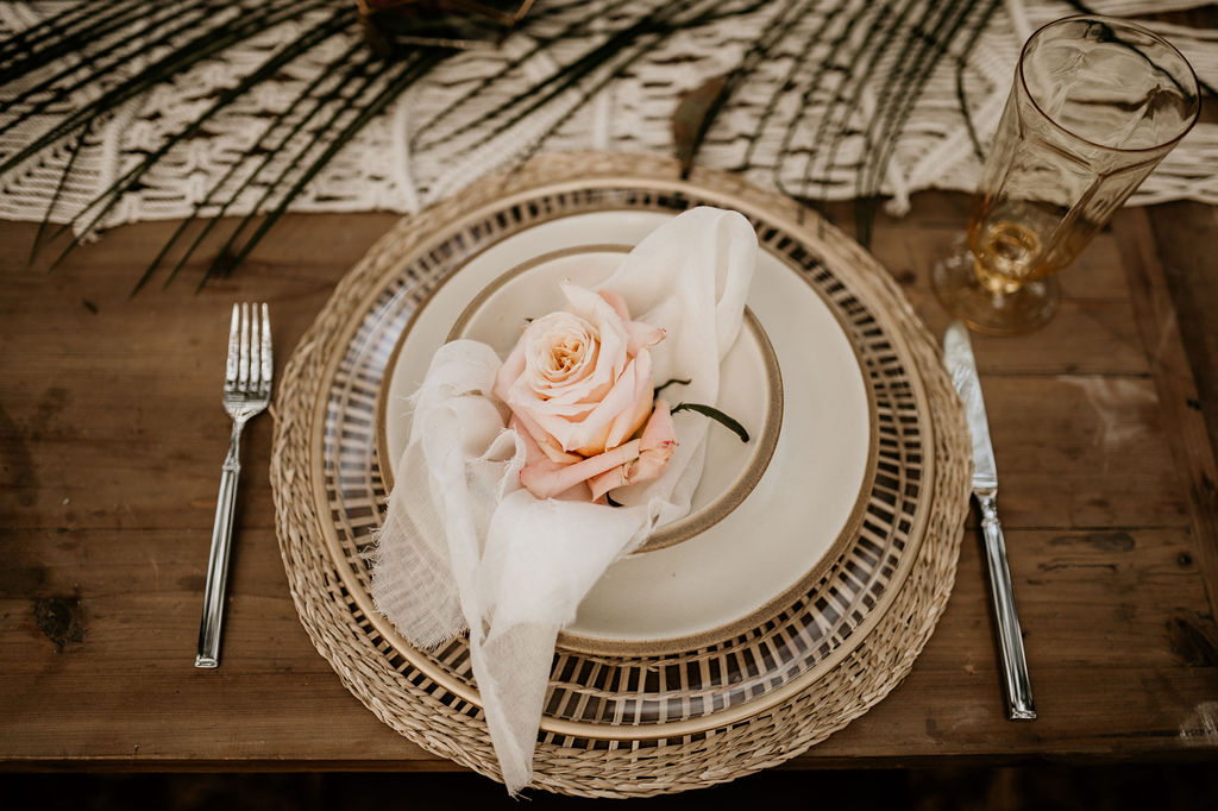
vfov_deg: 37.8
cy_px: 406
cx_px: 609
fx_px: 1184
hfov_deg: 54.4
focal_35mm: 35
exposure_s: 1/1250
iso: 250
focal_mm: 35
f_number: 1.6
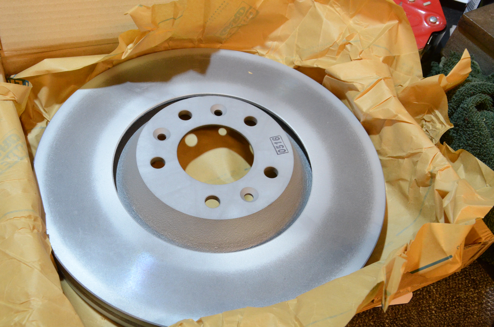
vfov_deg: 29.7
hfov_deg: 43.7
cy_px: 164
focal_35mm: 45
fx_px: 616
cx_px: 247
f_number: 13
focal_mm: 30
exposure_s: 1/50
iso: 2500
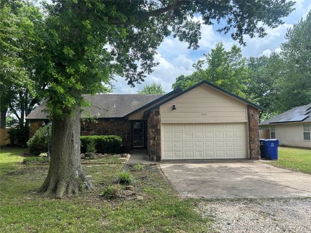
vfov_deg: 53.1
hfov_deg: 67.3
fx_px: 234
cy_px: 116
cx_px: 156
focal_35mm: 26
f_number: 1.5
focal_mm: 5.7
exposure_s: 1/1838
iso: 50
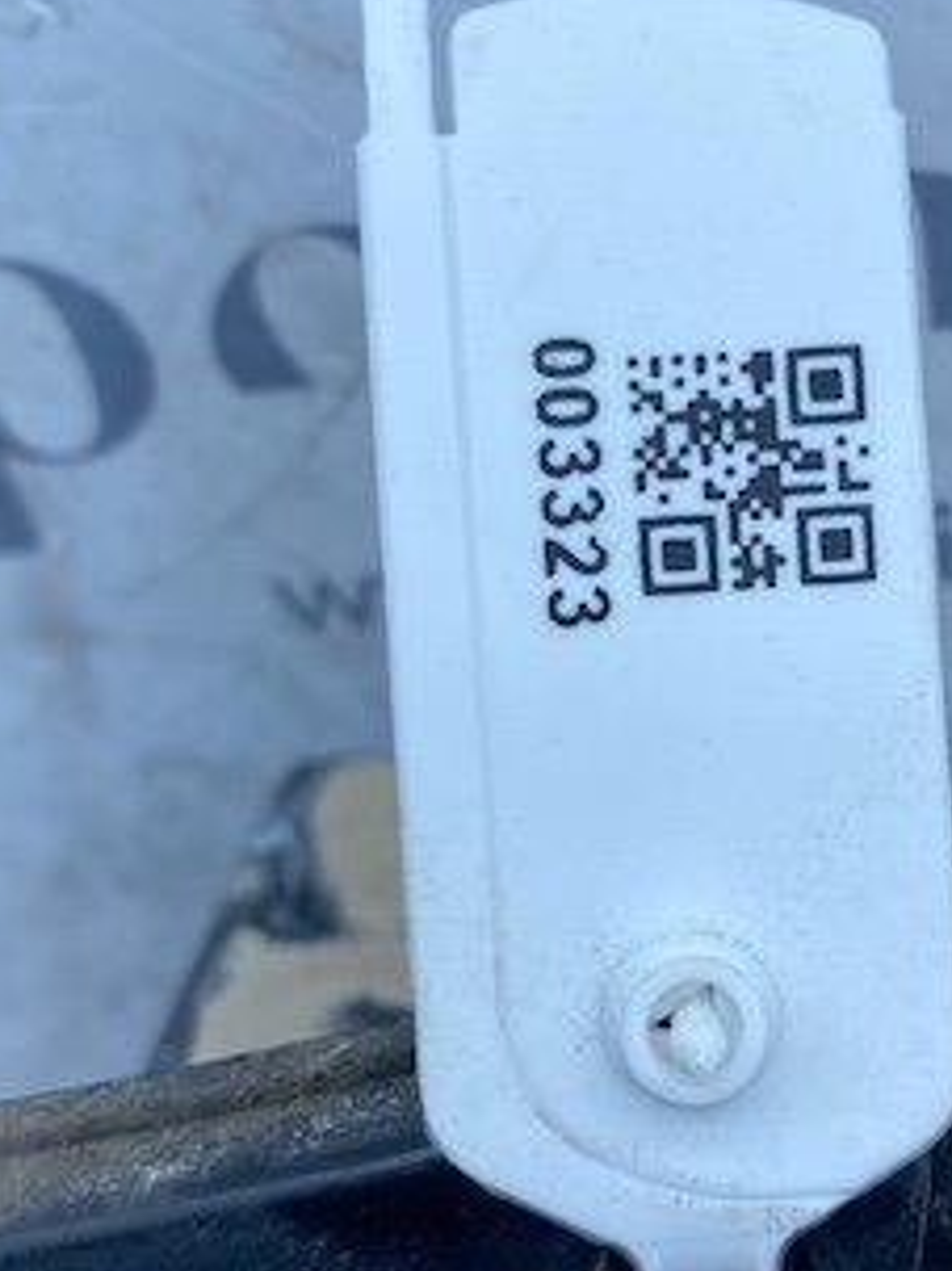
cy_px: 671
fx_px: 2018
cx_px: 763
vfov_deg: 34.9
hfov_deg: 26.1
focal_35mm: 55
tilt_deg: -45.5
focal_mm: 4.25
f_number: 1.8
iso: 32
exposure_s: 1/1206
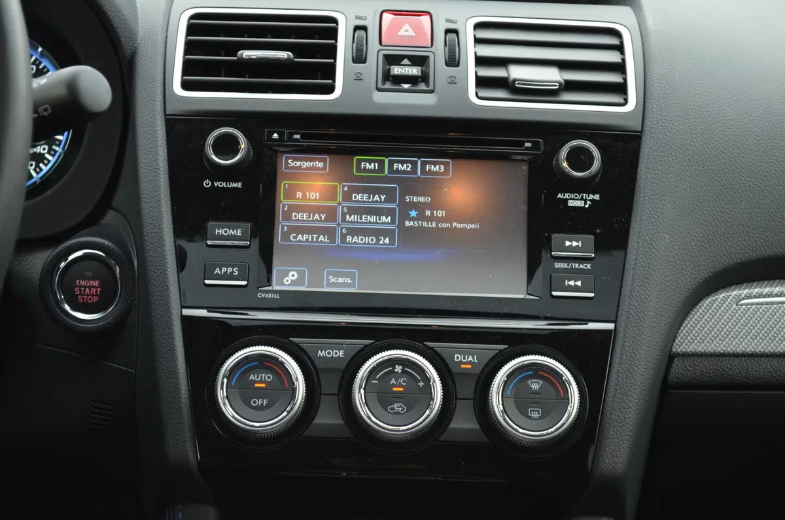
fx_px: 1697
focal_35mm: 78
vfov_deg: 17.4
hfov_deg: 26.0
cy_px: 260
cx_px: 392
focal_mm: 52
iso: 640
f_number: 5.6
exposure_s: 1/60
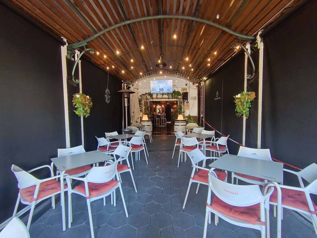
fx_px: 156
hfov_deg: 91.0
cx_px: 158
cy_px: 119
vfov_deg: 74.7
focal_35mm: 17
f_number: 2.2
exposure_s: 1/33.3
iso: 530
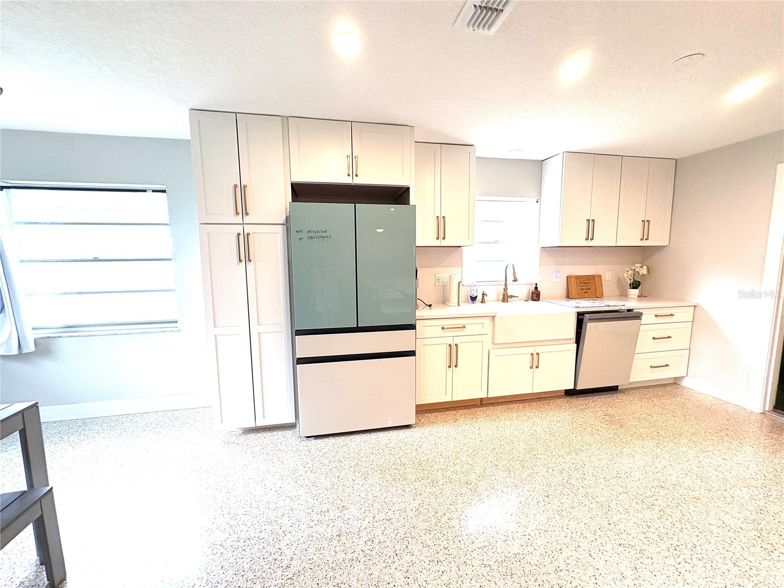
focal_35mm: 14
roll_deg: +0.5
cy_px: 294
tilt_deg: -7.7
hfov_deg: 102.1
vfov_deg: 85.7
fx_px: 317
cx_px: 392
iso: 160
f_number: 2.2
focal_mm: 2.22
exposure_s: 1/120
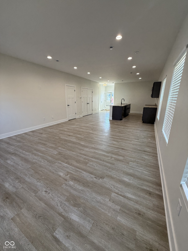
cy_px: 126
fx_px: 101
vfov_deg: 102.1
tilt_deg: -14.2
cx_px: 94
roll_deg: -0.1
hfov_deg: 85.7
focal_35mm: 14
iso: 160
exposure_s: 1/120
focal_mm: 2.22
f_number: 2.2
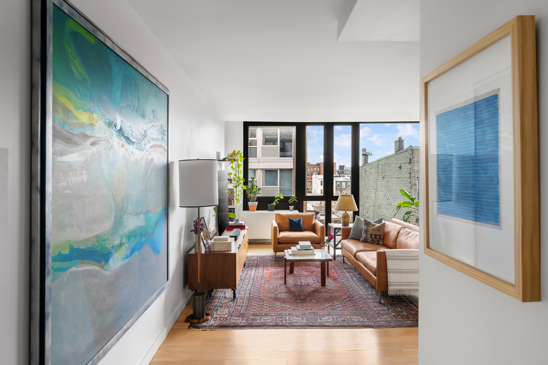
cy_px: 182
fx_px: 365
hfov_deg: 73.7
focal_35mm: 24
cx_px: 274
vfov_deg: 53.1
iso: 500
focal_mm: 24
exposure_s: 1/10
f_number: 11
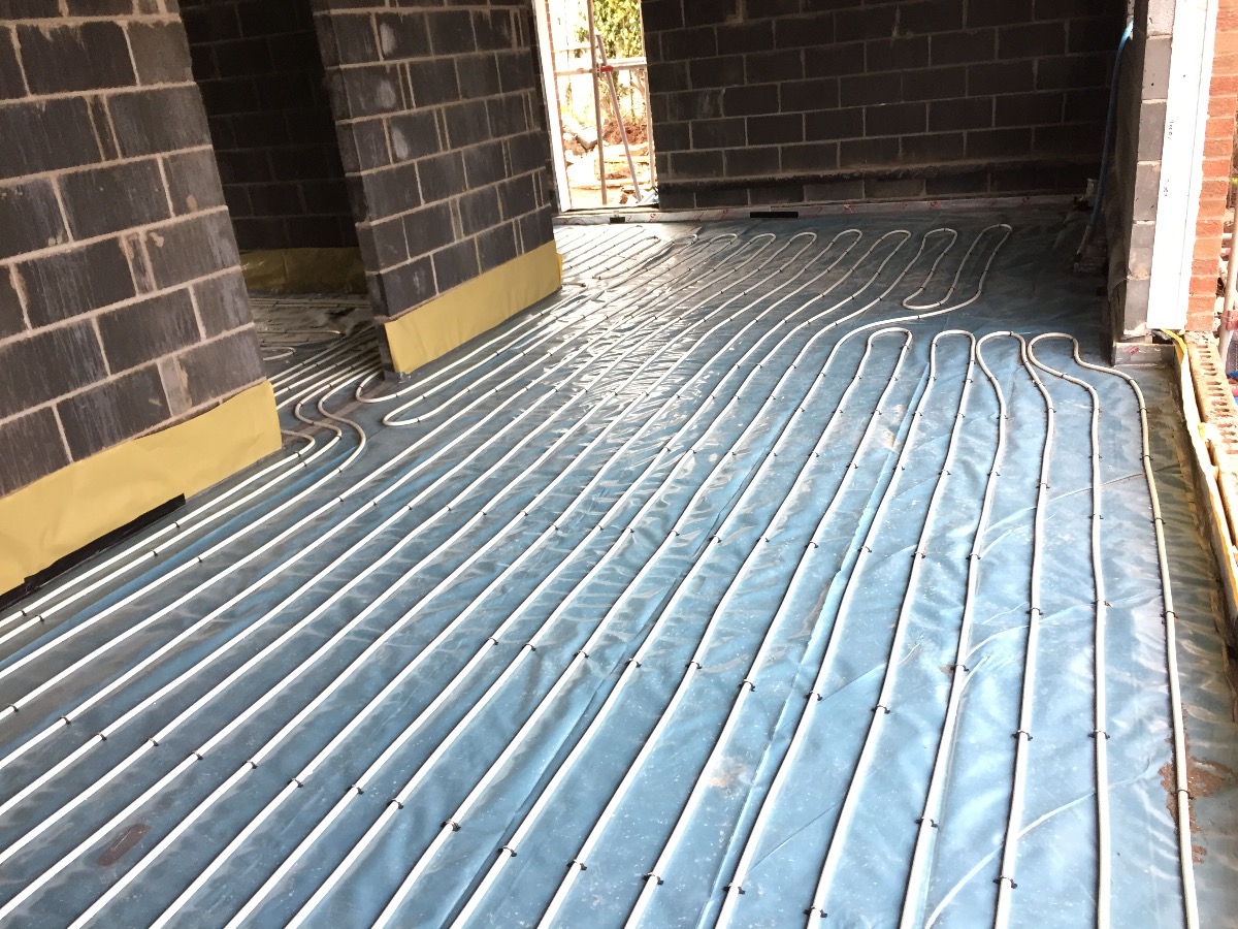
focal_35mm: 29
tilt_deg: -20.2
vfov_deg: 48.2
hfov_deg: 61.7
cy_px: 464
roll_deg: +7.0
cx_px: 619
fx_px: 1037
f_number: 2.2
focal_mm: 4.15
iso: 100
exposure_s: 1/30
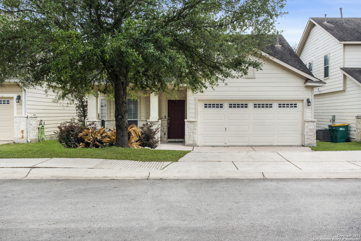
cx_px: 180
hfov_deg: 55.8
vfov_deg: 38.9
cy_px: 120
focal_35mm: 34
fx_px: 341
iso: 400
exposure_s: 1/200
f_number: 11
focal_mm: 34
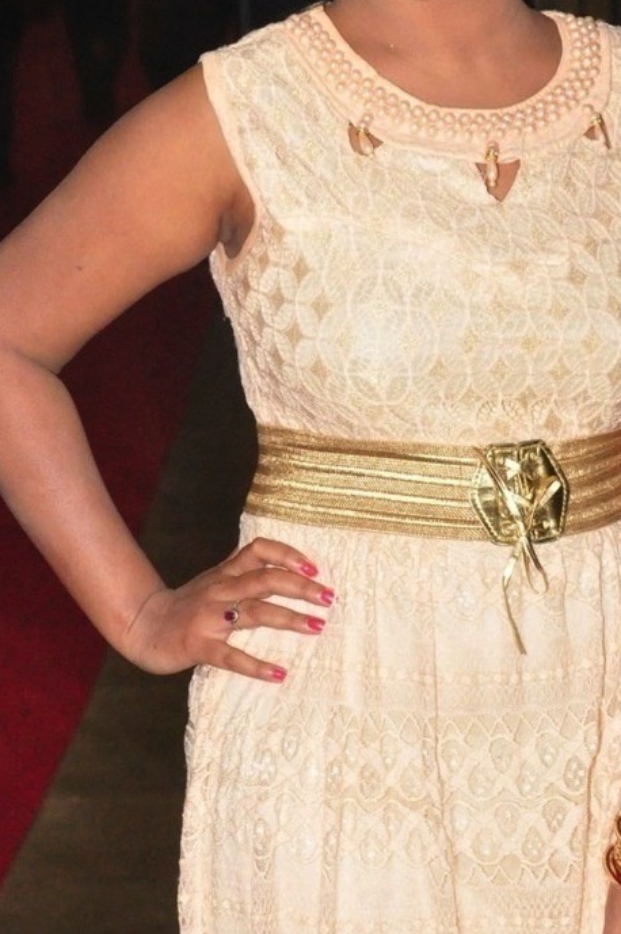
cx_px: 431
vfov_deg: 13.5
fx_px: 3941
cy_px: 377
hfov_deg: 9.0
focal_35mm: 152
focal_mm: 58
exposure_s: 1/125
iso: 3200
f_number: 5.6
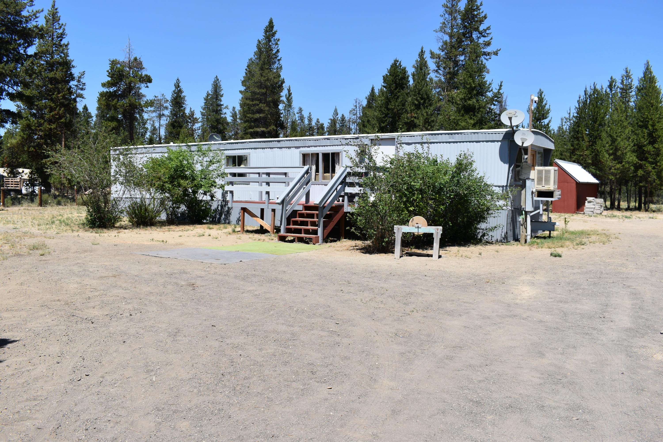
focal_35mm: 30
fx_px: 552
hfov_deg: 61.9
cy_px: 221
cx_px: 332
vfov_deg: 43.6
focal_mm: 20
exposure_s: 1/320
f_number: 9
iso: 100
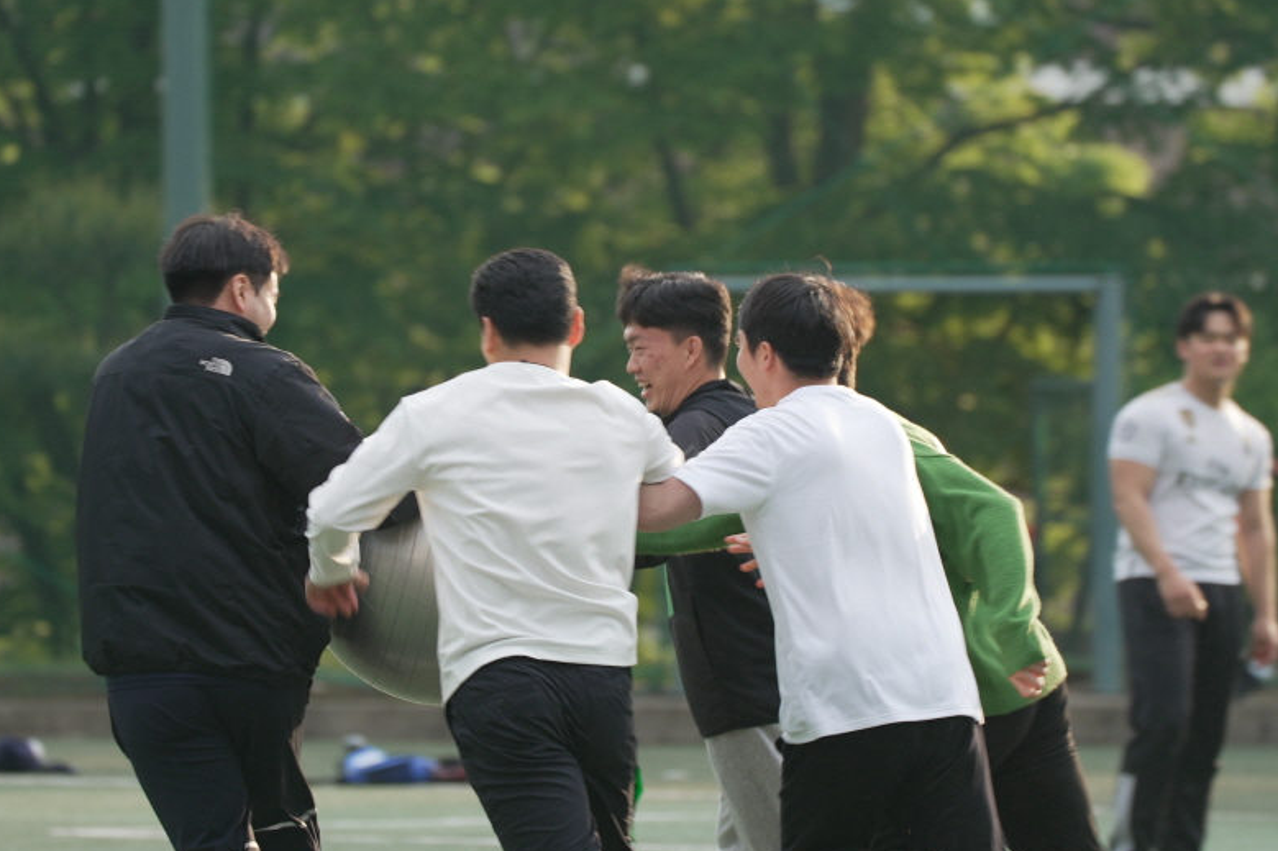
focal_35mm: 348
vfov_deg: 3.9
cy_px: 398
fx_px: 12351
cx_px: 589
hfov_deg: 5.9
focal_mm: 271
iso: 400
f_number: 5.6
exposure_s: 1/200
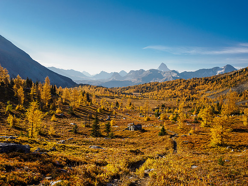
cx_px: 124
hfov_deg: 51.4
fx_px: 258
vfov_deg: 39.7
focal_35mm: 36
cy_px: 93
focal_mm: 18
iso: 200
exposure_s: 1/320
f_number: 8
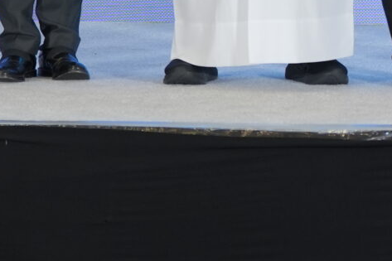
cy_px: -271
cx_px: 669
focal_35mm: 379
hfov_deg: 5.4
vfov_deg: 3.6
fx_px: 4125
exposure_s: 1/125
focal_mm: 70
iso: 640
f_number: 2.8
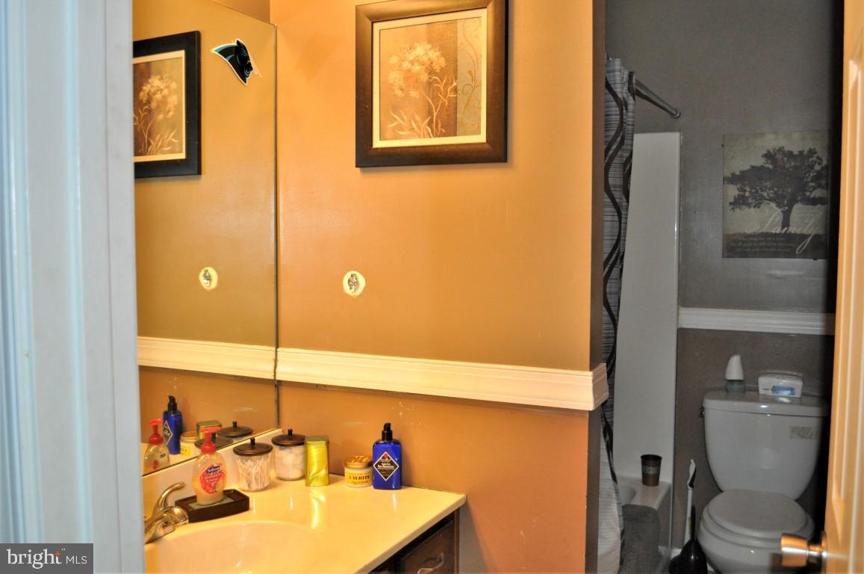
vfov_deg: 39.9
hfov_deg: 57.3
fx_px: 791
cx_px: 432
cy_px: 287
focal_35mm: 33
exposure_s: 1/60
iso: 800
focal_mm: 22
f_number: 3.8
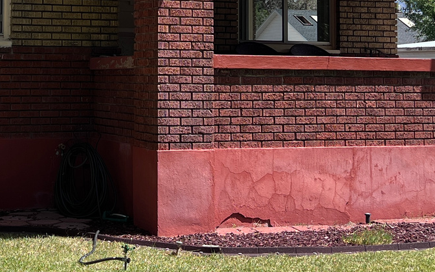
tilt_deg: +4.3
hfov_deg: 24.2
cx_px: 85
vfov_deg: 15.2
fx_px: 996
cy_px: -6
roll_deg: -0.4
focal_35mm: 84
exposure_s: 1/2632
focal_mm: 5.7
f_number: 1.5
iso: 50
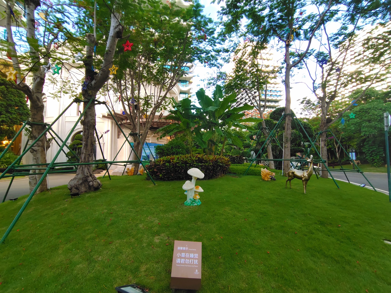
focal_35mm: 16
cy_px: 146
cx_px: 196
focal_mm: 2.15
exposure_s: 1/102
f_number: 2.2
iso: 50
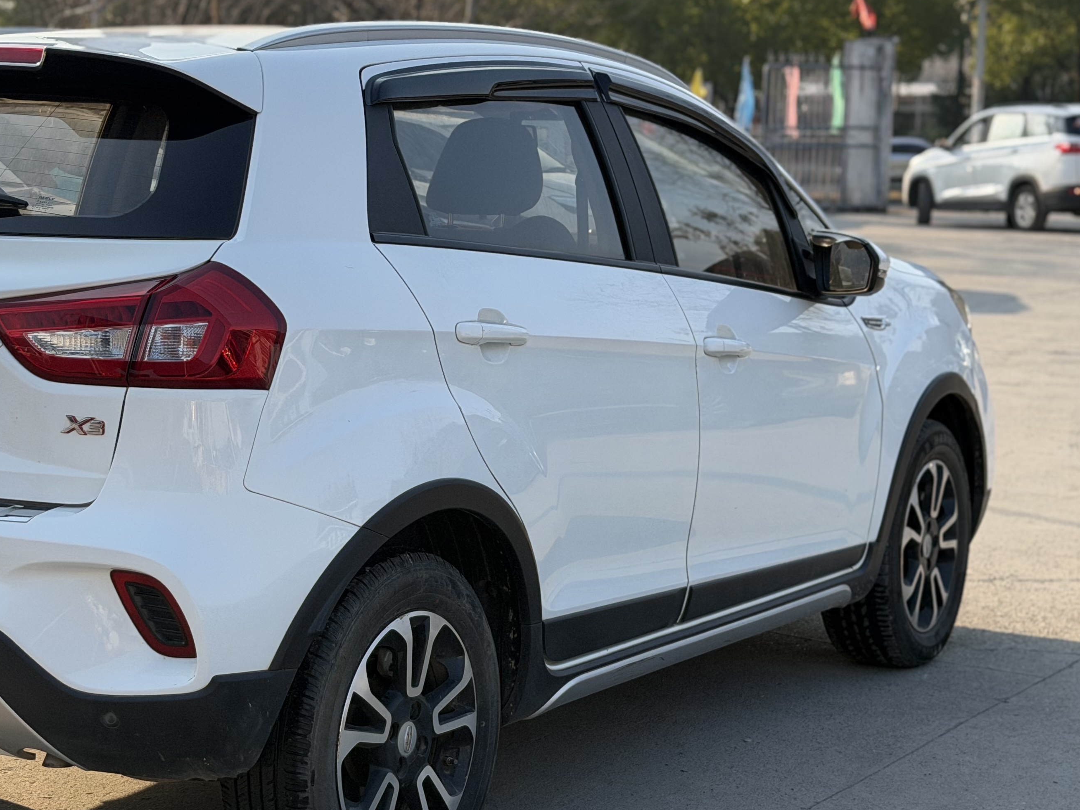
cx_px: 306
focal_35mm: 74
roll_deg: -0.4
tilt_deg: -8.3
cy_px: 436
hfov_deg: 26.1
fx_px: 2309
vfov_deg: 19.9
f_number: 1.78
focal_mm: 6.76
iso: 100
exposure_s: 1/2762
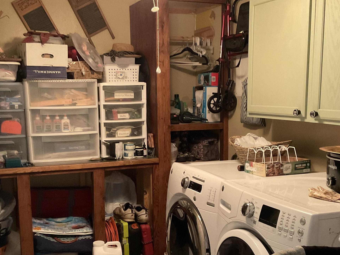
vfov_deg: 31.3
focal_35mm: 46
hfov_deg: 41.2
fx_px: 452
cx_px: 161
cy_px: 168
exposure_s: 1/30
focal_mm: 3
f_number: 1.8
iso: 500
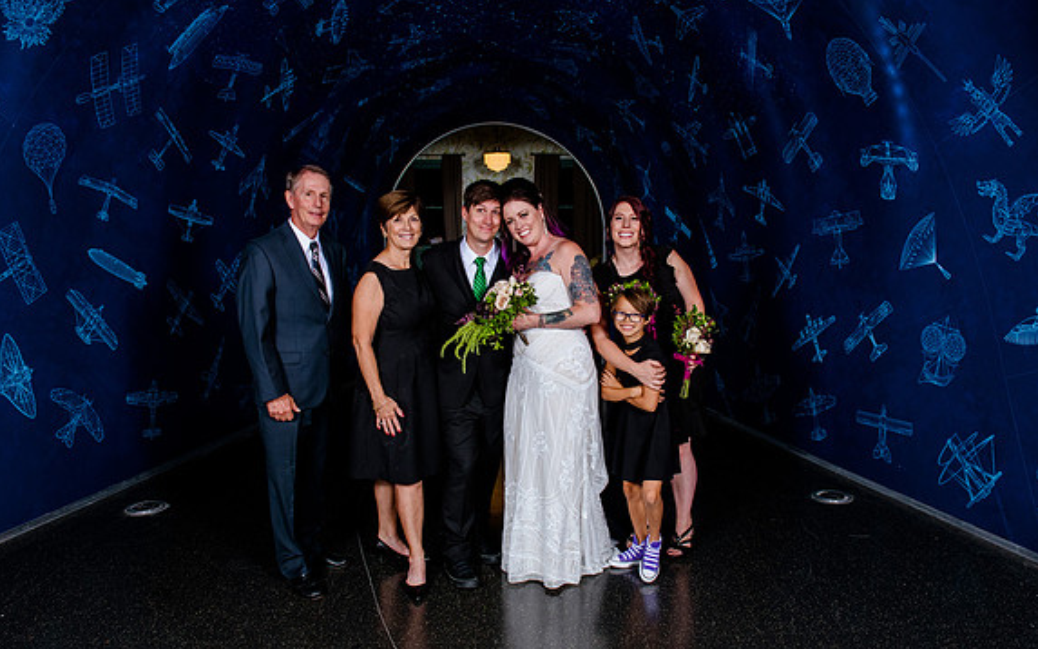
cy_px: 336
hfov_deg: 68.4
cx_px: 518
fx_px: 764
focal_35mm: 27
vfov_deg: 46.0
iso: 640
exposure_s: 1/125
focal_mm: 24
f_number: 6.3
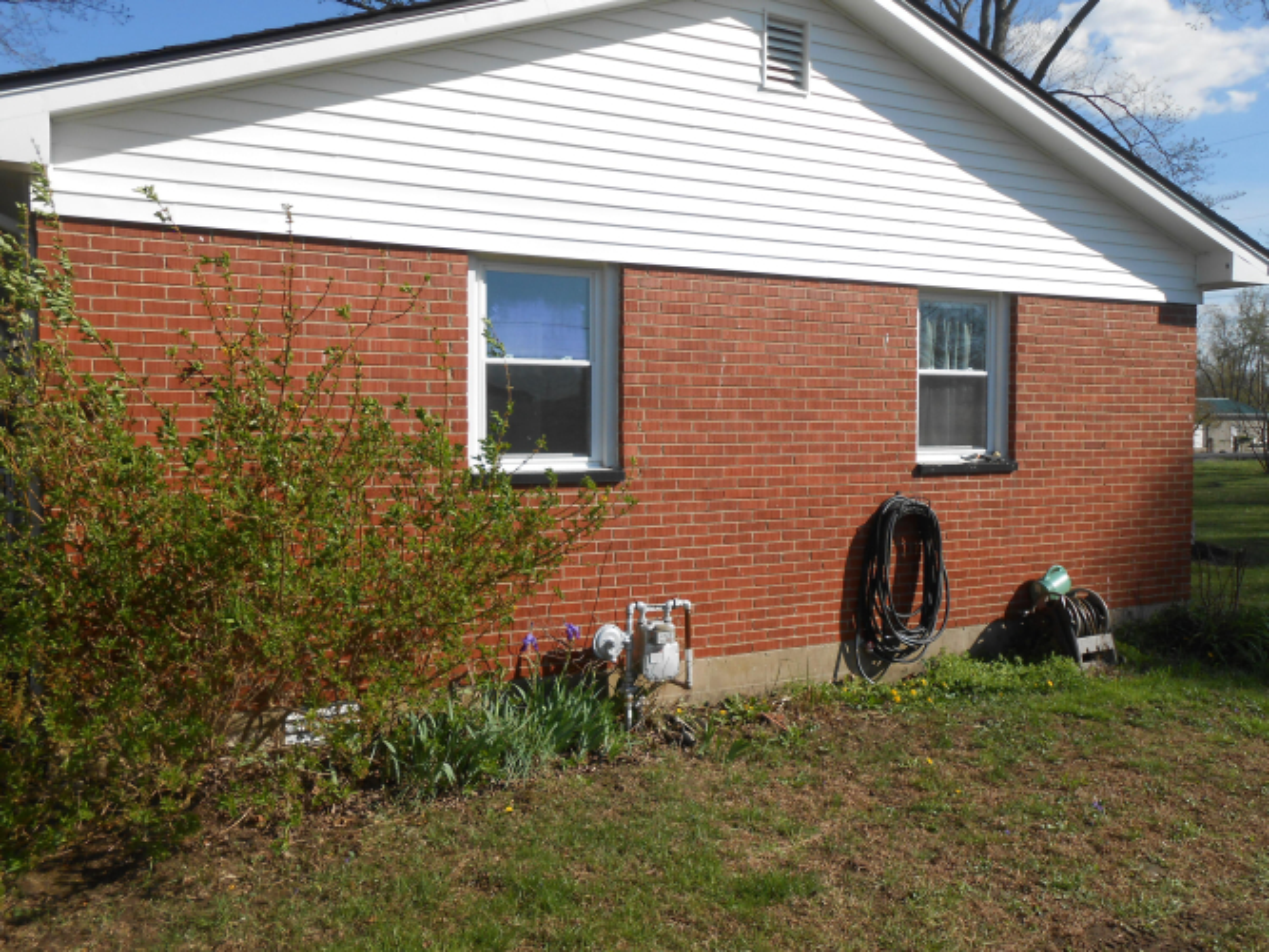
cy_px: 476
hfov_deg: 60.0
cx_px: 634
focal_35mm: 30
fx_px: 1100
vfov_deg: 46.8
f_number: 3.8
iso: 80
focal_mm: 5.3
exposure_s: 1/800
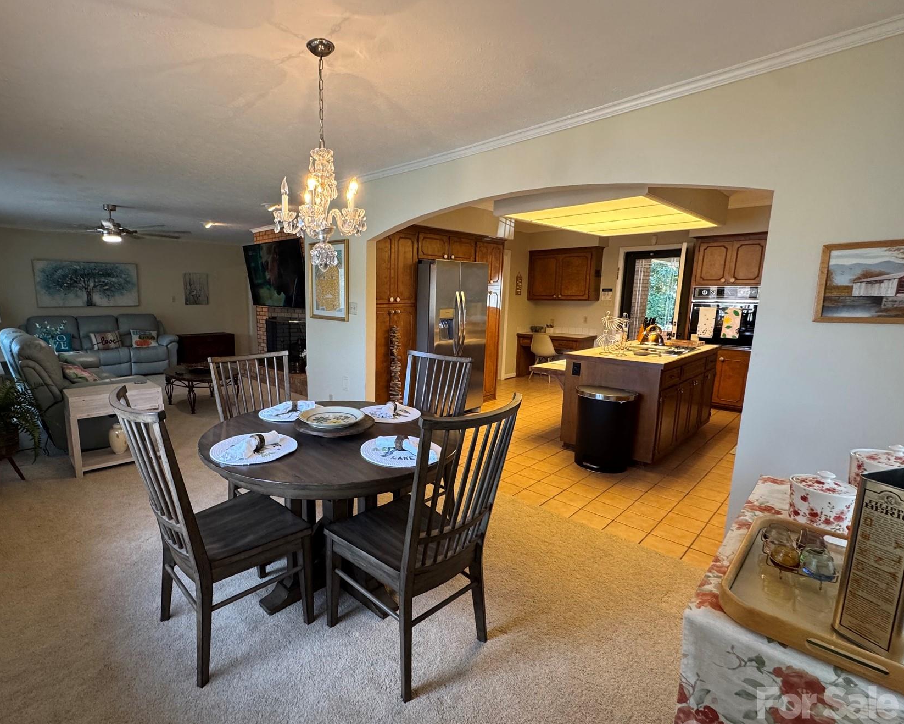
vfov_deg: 77.0
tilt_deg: -9.3
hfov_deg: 88.8
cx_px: 376
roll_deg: -0.4
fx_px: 455
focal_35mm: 17
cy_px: 368
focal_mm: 2.22
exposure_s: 1/120
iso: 250
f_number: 2.2
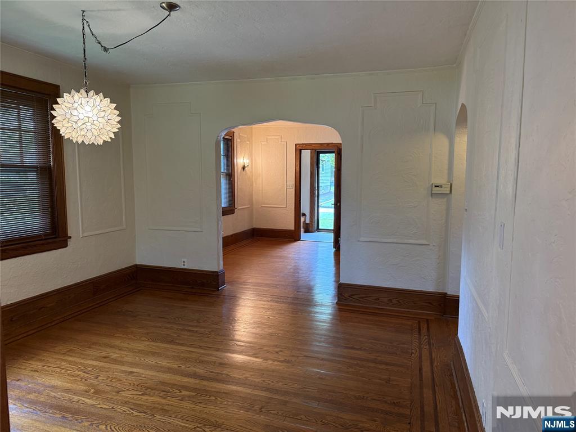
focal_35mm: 24
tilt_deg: -6.1
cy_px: 216
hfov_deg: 71.6
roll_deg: -0.3
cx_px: 288
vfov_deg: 56.8
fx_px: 399
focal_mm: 6.76
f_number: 1.78
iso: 250
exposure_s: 1/60
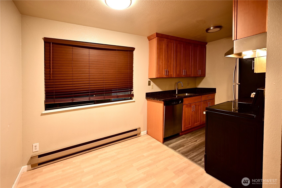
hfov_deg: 100.4
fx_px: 117
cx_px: 141
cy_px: 94
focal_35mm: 15
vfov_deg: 77.2
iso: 100
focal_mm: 15
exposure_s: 1/3
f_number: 4
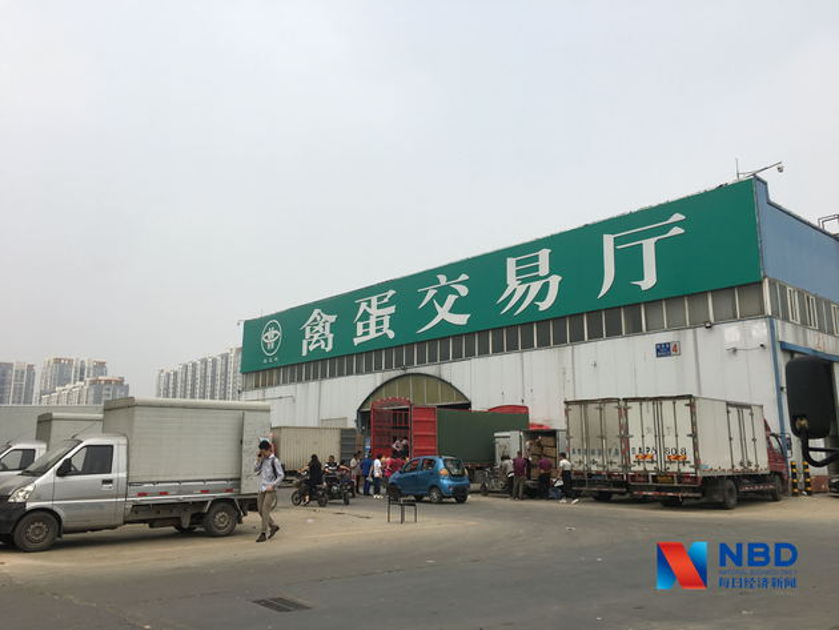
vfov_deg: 48.3
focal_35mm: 29
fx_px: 703
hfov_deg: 61.6
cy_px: 315
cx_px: 420
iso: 25
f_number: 2.2
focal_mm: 4.15
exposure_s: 1/2564
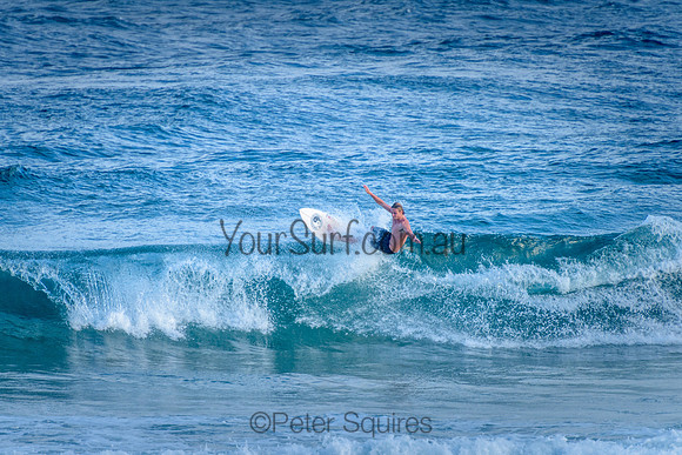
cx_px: 343
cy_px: 177
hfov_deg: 4.2
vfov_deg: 2.8
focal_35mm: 491
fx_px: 9296
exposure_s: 1/1250
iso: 500
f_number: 5.6
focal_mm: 400
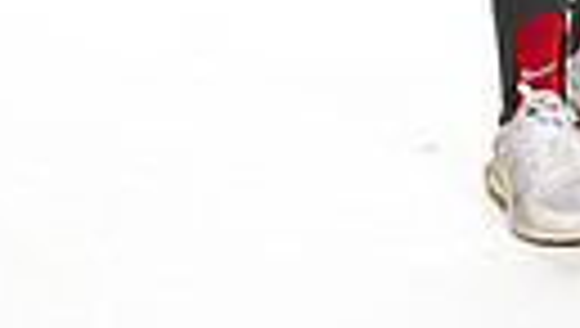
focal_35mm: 182
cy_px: -485
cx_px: 544
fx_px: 2803
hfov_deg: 11.7
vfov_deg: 6.4
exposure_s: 1/250
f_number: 6.3
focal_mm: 50
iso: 400
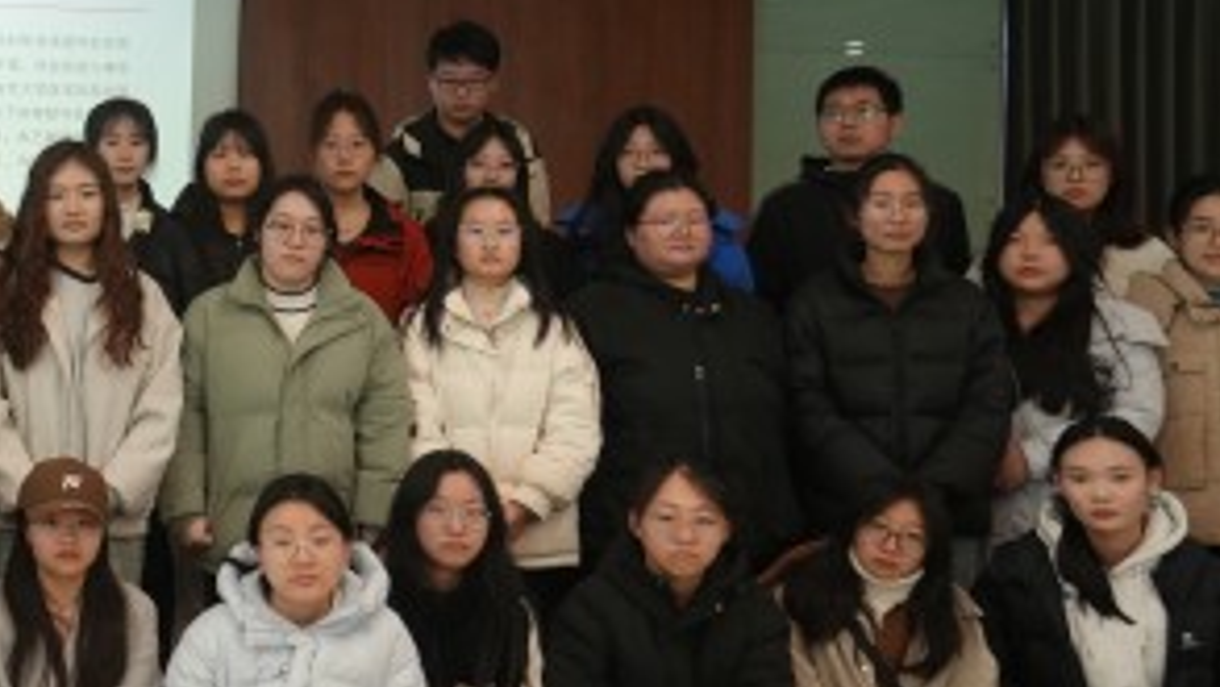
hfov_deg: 30.0
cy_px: 239
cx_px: -196
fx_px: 1974
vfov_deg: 19.7
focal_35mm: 61
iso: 1600
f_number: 4
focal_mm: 24
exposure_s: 1/160
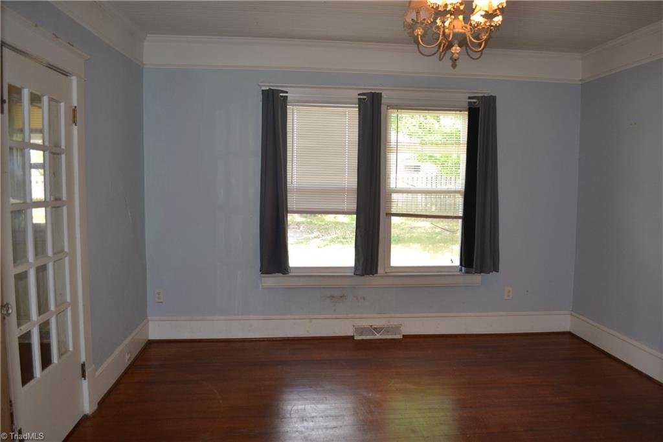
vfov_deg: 47.9
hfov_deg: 67.4
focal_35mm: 27
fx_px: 497
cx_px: 332
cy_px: 221
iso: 400
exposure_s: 1/100
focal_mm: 18
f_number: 4
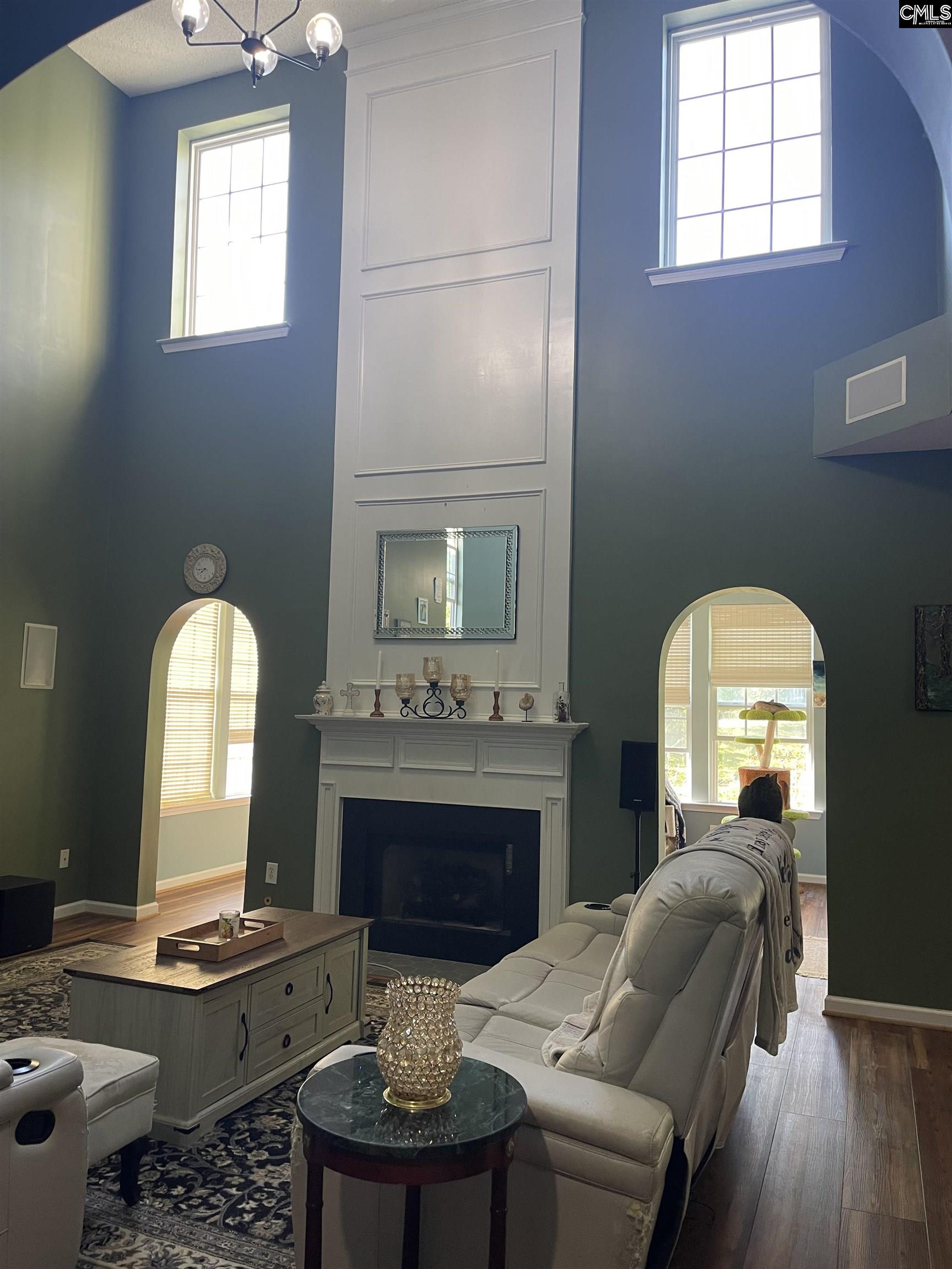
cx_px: 476
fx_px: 917
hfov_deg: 54.9
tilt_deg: +5.3
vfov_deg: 69.4
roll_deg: -1.0
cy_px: 634
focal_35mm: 25
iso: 100
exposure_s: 1/60
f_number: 1.6
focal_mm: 5.1
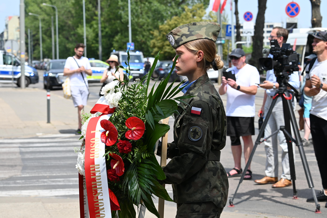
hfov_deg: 21.2
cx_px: 164
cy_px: 109
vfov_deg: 14.3
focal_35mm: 96
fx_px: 872
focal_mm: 64
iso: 100
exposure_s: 1/320
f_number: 6.3
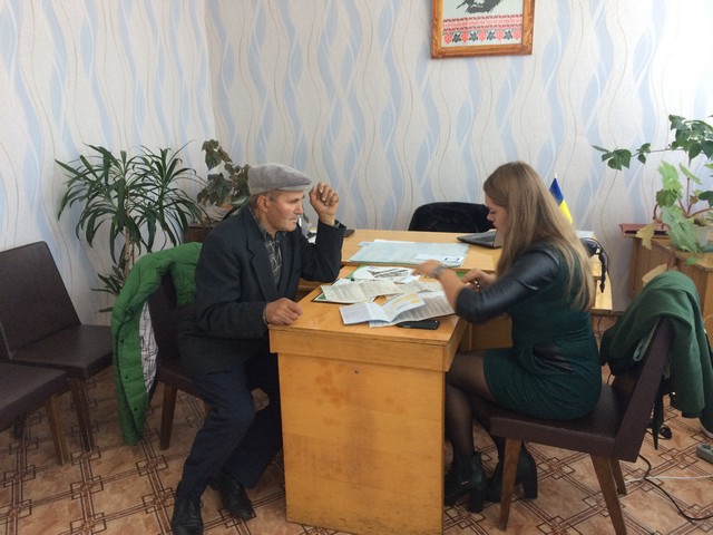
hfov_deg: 61.7
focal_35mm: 29
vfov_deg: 48.2
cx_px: 356
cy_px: 268
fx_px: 597
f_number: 2.2
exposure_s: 1/33
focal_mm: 4.15
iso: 160
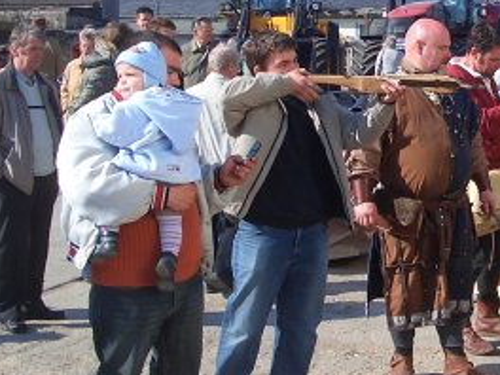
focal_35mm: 85
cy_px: 134
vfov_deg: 17.3
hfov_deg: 22.6
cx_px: 424
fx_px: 1228
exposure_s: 1/400
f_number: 4.3
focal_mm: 5.8
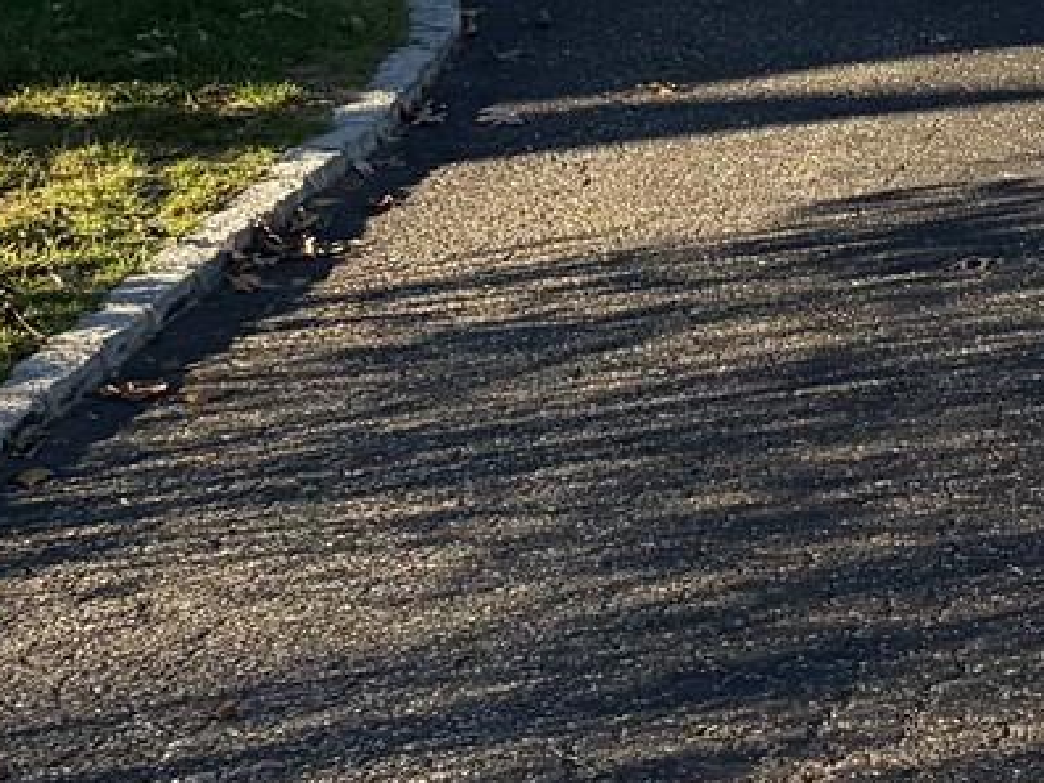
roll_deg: +1.8
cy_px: -171
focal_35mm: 124
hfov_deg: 12.0
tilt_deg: -3.2
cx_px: 2665
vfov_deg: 11.7
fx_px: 3740
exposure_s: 1/992
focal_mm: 6.76
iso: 100
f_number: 1.78
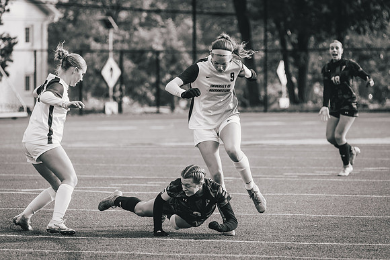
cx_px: 198
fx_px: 3344
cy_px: 123
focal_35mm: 309
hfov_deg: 6.7
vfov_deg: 4.5
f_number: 6.3
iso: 800
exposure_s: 1/1000
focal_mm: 277
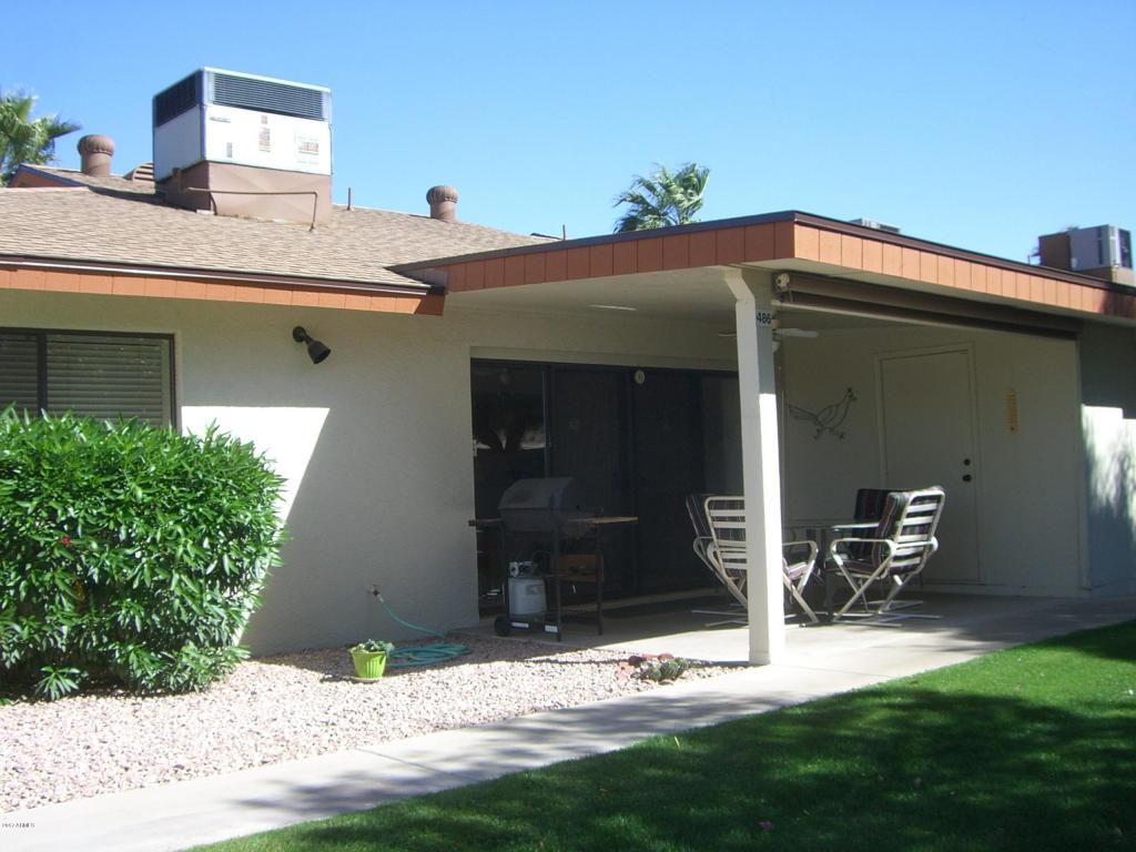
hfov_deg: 49.0
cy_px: 426
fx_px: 1247
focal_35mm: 38
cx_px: 568
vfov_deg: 37.7
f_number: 4.3
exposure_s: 1/320
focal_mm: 6.2
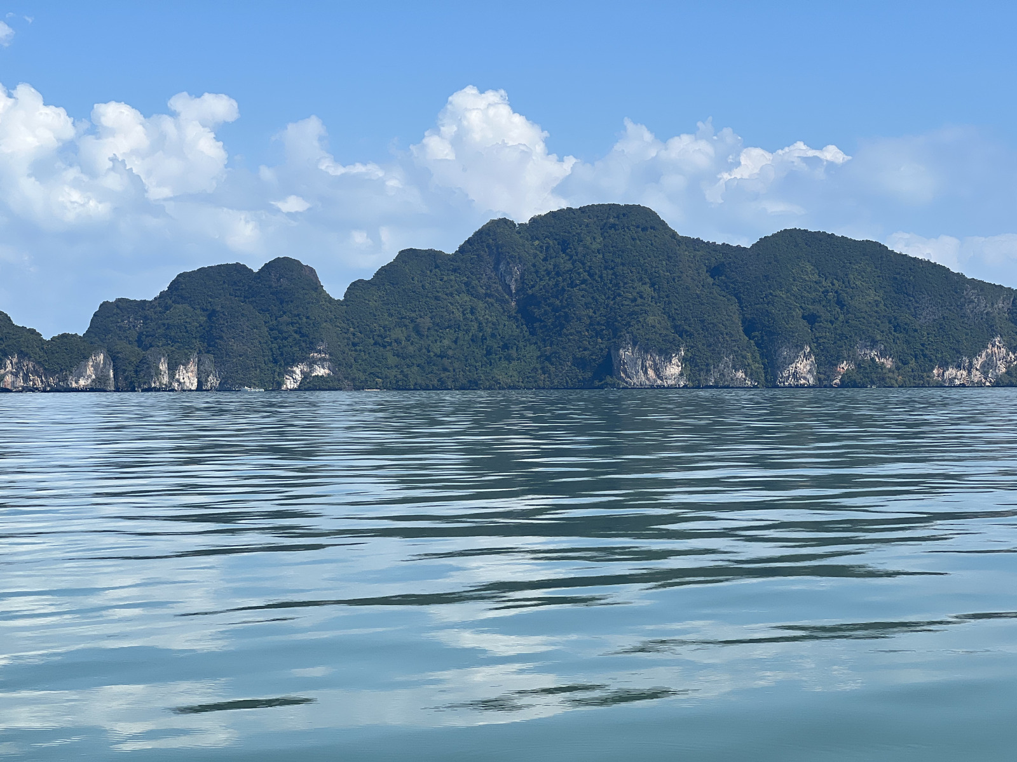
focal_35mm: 77
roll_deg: -0.3
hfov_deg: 25.3
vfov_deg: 19.1
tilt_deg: -0.4
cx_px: 508
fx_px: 2262
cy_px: 381
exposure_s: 1/1206
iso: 32
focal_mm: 9
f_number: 2.8
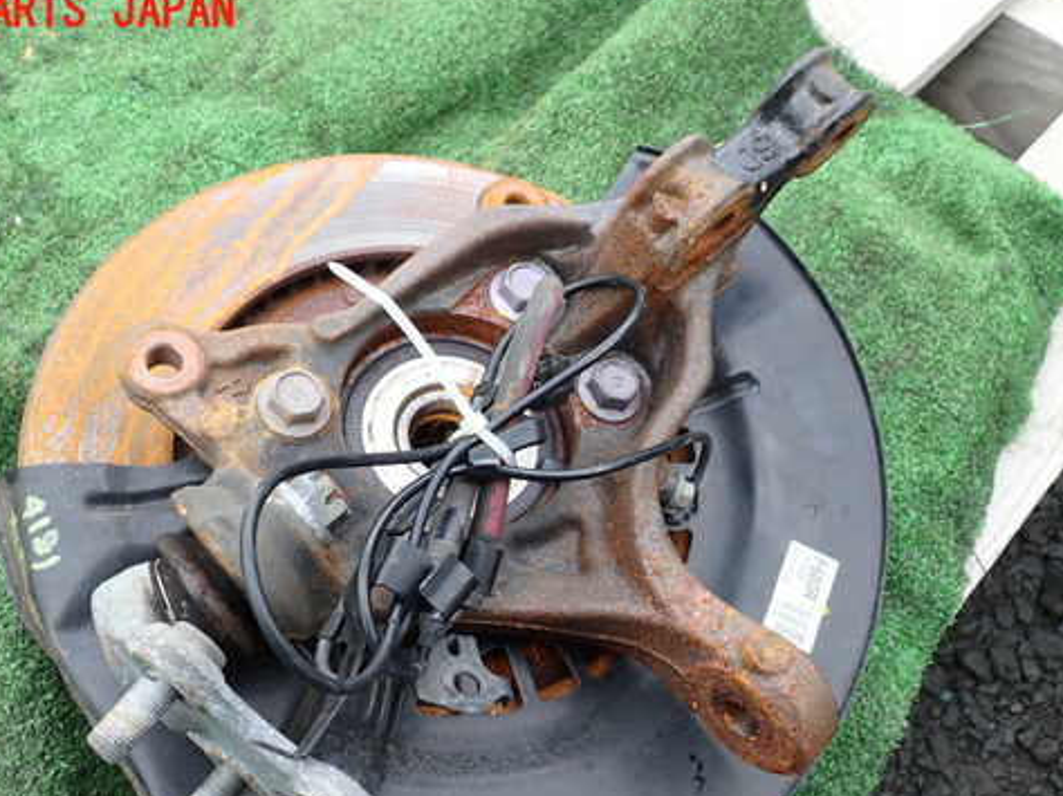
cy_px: 489
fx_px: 1166
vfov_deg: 37.5
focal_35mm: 38
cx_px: 500
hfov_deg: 49.0
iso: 100
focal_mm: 5.4
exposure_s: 1/125
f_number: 3.2
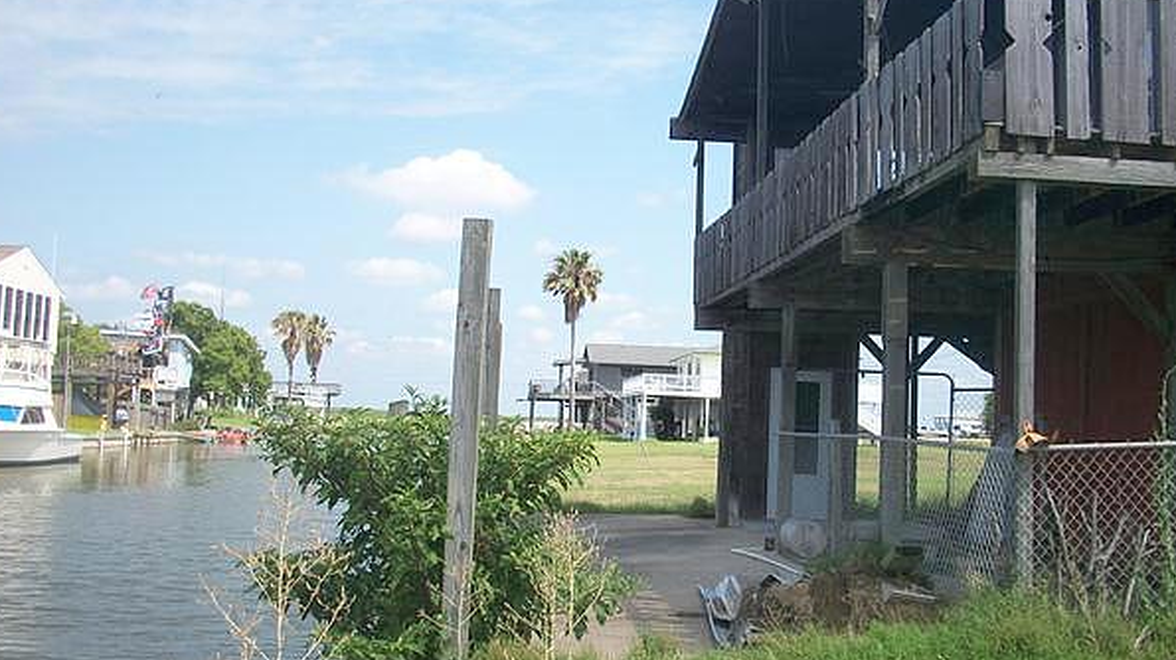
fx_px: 1278
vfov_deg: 29.0
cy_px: 352
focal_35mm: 41
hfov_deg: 49.4
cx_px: 604
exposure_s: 1/800
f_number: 3.1
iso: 80
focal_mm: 6.3
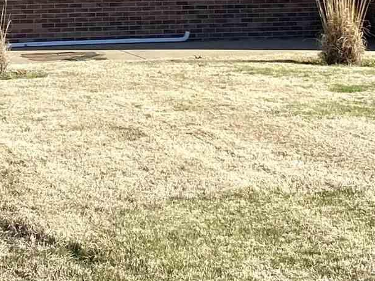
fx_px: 1419
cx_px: 145
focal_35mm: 131
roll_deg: -0.3
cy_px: -154
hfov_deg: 15.0
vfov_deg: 10.8
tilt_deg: +5.8
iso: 32
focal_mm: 4.25
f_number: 1.8
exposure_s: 1/2571
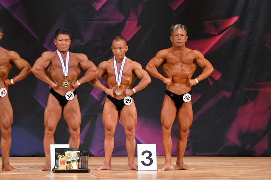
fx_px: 2144
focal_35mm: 285
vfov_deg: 4.8
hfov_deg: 7.2
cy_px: 90
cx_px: 136
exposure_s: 1/400
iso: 5000
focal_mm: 190
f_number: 5.6
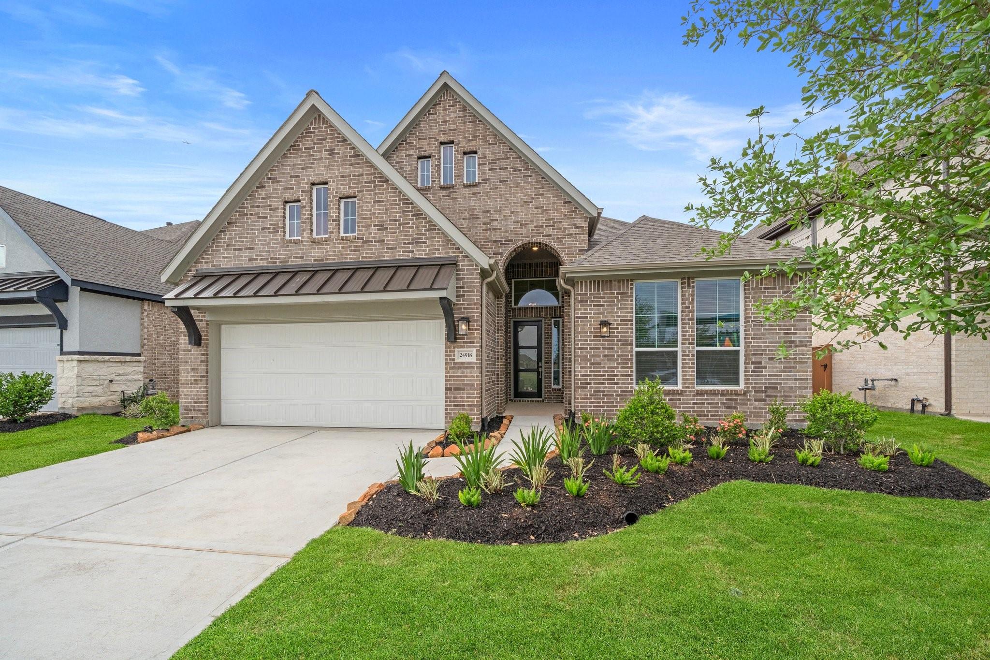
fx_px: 330
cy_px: 330
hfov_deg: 112.6
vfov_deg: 90.0
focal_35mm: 12
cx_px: 495
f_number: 10
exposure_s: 1/200
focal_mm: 12
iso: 320
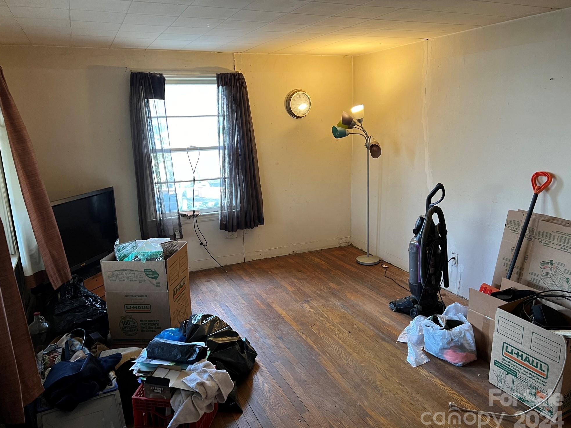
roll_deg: +1.7
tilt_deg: -15.2
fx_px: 445
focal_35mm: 27
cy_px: 221
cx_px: 288
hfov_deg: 65.3
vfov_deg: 51.3
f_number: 1.5
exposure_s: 1/60
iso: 250
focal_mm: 5.7
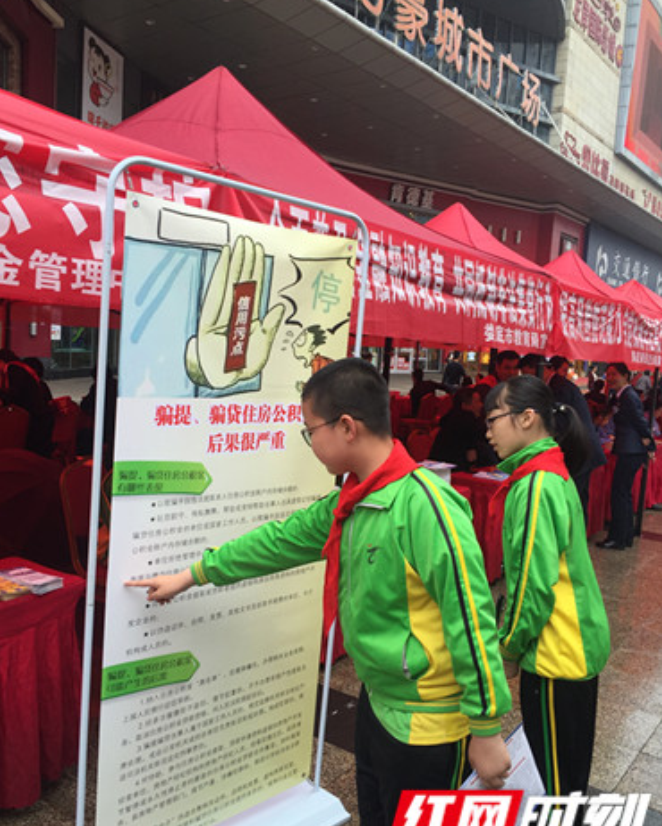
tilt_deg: -8.1
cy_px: 440
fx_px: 759
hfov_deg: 47.1
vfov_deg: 57.1
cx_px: 326
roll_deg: -3.3
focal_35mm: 31
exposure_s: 1/573
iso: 32
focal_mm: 4.15
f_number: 2.2
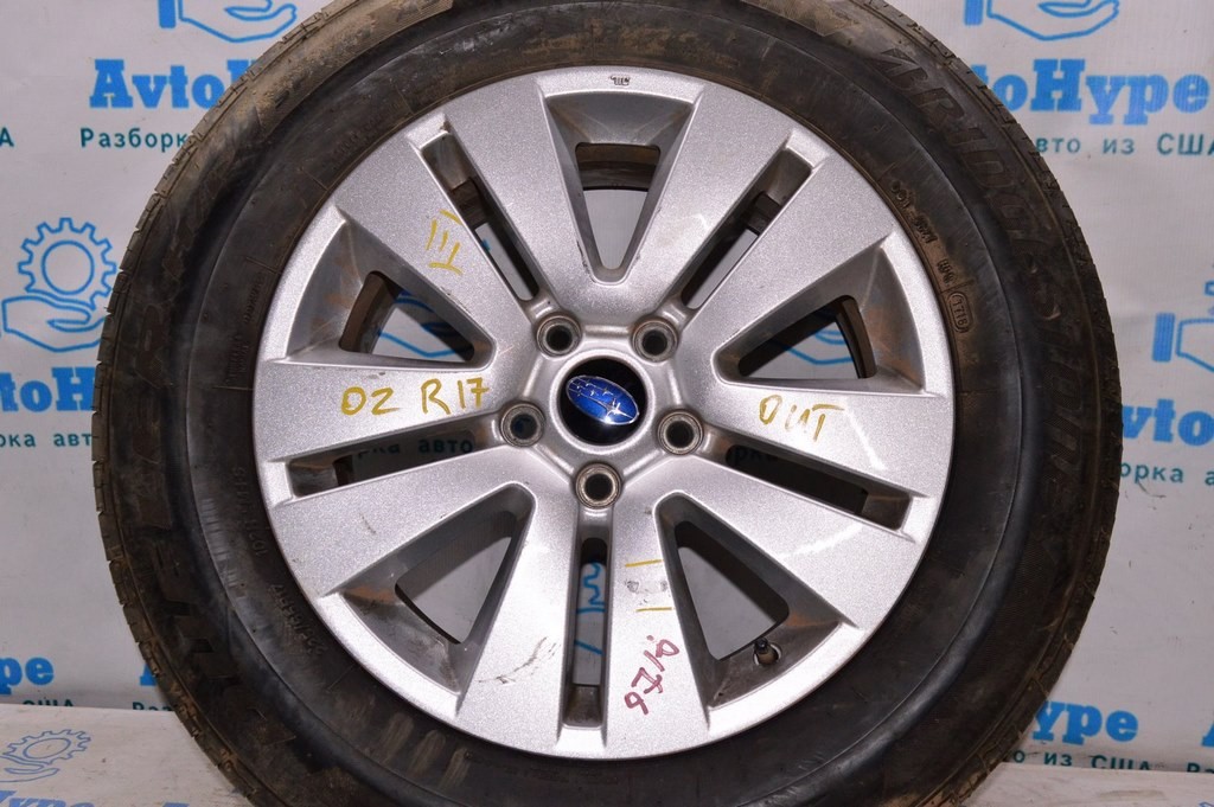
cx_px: 607
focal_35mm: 36
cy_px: 404
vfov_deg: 36.8
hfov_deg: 53.2
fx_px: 1213
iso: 1600
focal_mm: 24
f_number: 8
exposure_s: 1/160
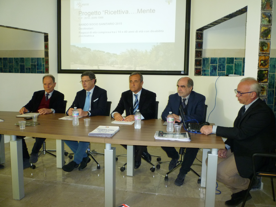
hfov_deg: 61.7
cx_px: 138
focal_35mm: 29
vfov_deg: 48.2
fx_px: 231
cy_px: 104
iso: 250
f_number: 3.3
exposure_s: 1/30
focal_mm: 5.2
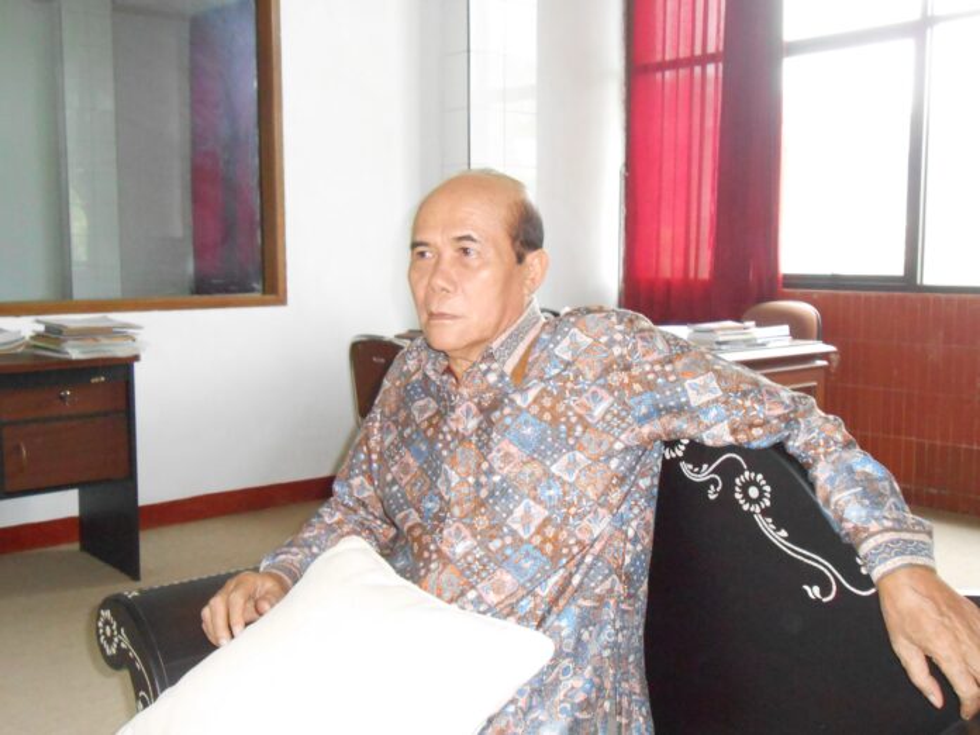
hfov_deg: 49.0
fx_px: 1076
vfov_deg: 37.7
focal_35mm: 38
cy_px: 368
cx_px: 490
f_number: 4.2
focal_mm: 6.8
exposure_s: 1/15
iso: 800
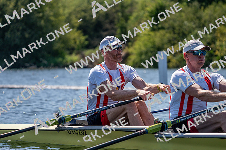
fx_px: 1256
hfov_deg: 10.3
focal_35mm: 200
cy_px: 75
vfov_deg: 6.9
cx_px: 113
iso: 250
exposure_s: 1/2000
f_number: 5.6
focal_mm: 200
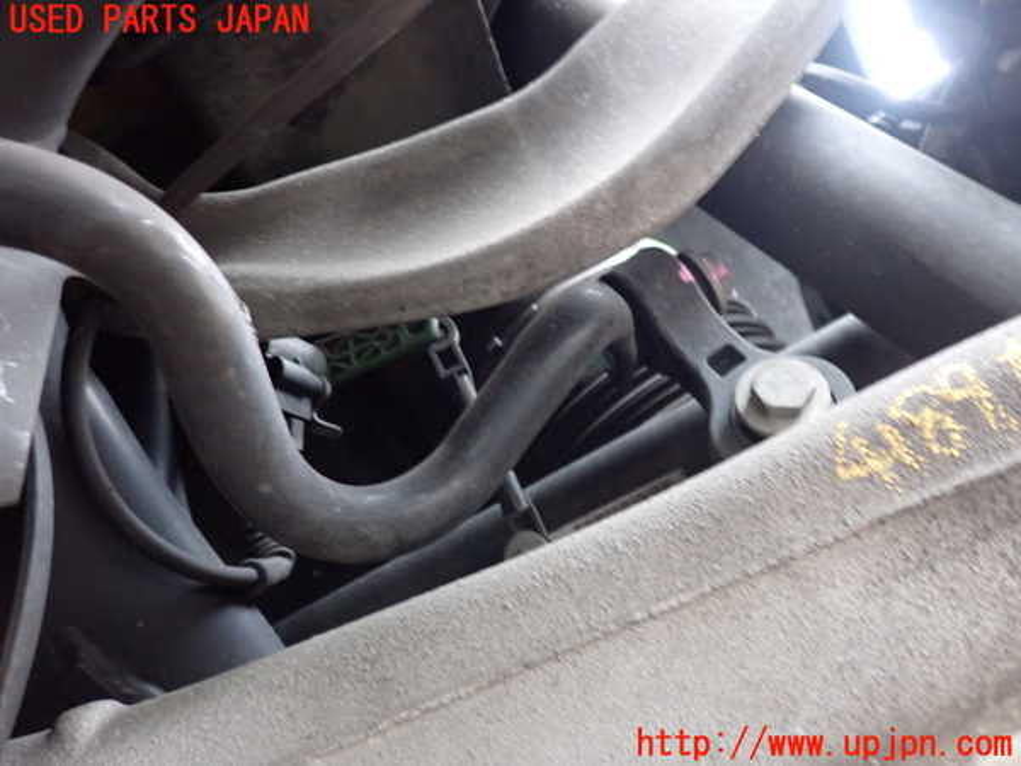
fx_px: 885
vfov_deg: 46.8
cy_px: 383
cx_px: 510
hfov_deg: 60.0
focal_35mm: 30
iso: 800
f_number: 2.3
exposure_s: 1/20
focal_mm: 5.4
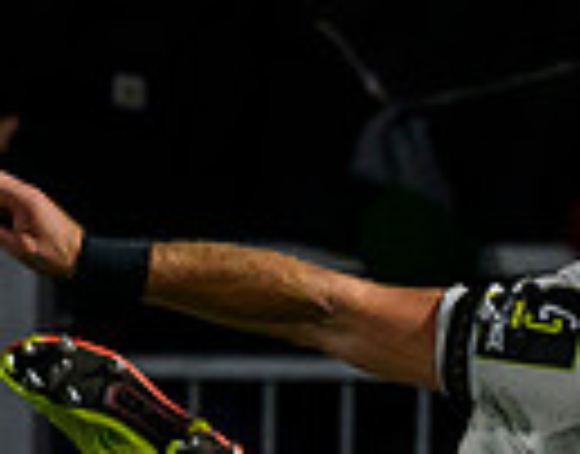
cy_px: 167
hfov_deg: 0.5
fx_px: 65559
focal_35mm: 3851
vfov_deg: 0.4
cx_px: 2012
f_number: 4
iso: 4000
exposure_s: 1/640
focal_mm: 560
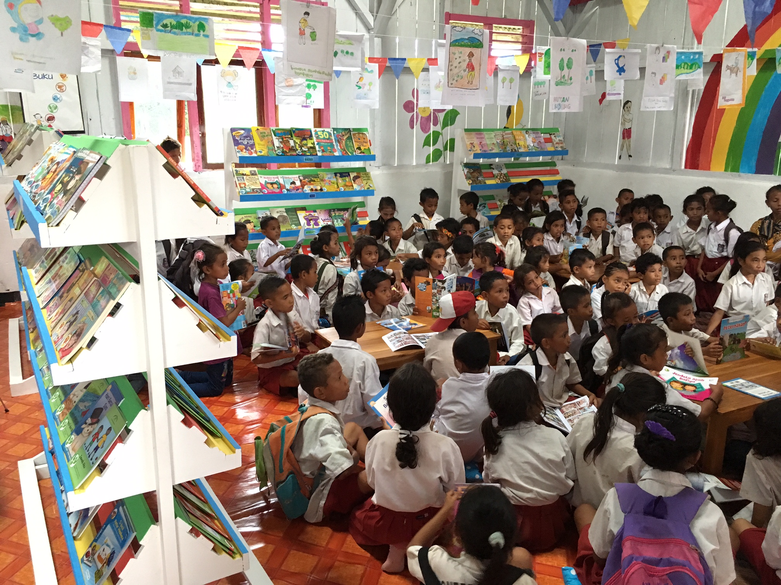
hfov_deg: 61.7
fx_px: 654
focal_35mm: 29
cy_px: 292
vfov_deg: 48.2
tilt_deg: -15.2
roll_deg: -0.4
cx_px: 390
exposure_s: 1/17
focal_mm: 4.15
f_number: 2.2
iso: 200
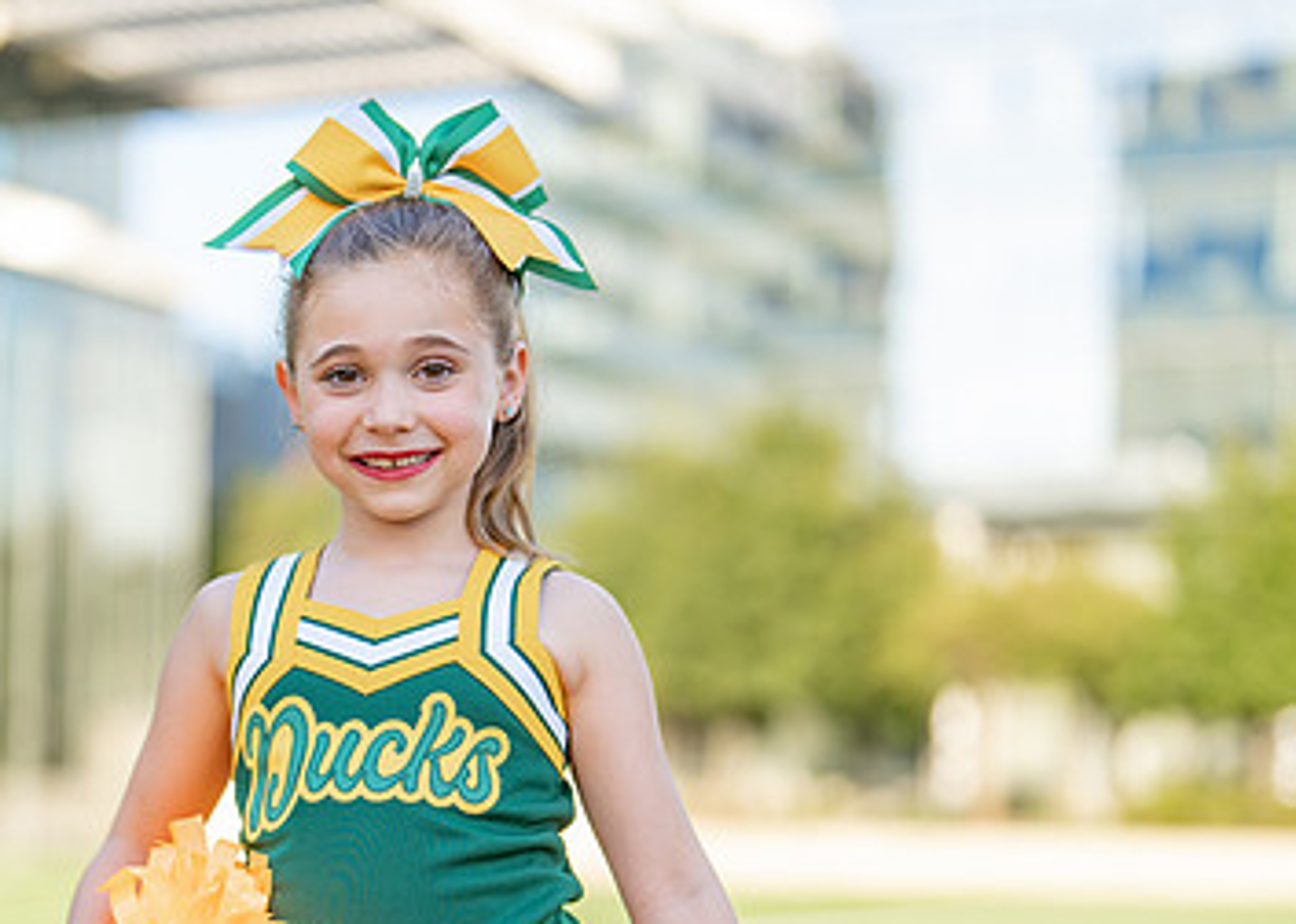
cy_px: 727
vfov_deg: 15.5
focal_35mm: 92
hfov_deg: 21.6
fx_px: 3386
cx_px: 389
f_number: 1.2
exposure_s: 1/1250
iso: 100
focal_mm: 50
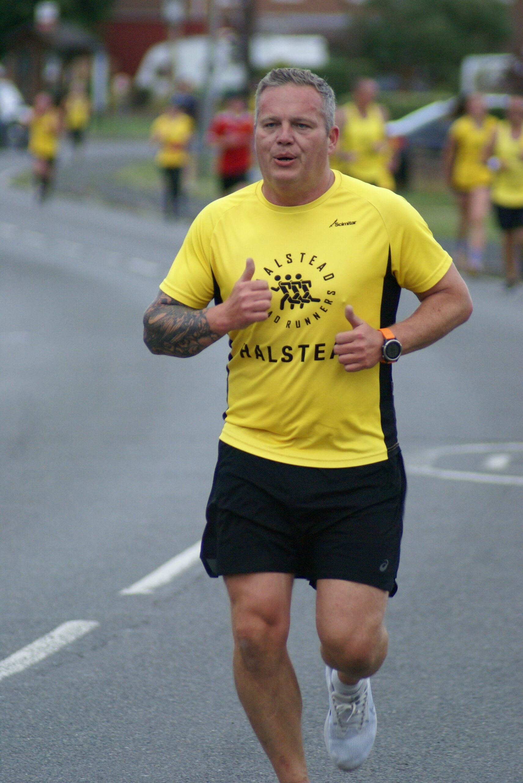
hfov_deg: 3.1
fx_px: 9788
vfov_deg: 4.6
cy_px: 392
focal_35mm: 450
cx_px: 262
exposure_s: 1/250
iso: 800
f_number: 5.6
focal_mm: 300
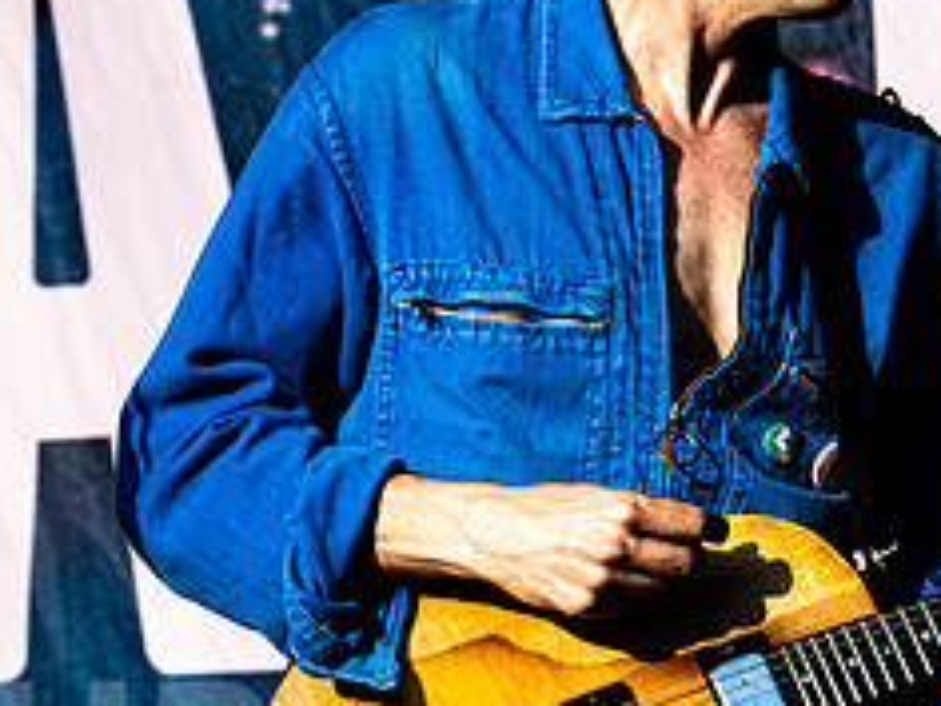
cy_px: 352
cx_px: 664
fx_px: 10575
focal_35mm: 389
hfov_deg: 5.1
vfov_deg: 3.8
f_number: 8
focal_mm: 130
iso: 640
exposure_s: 1/1000
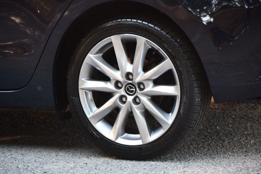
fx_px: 1356
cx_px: 130
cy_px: 87
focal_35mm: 187
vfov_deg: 7.3
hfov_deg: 11.0
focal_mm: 125
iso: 800
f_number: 4.8
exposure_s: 1/160
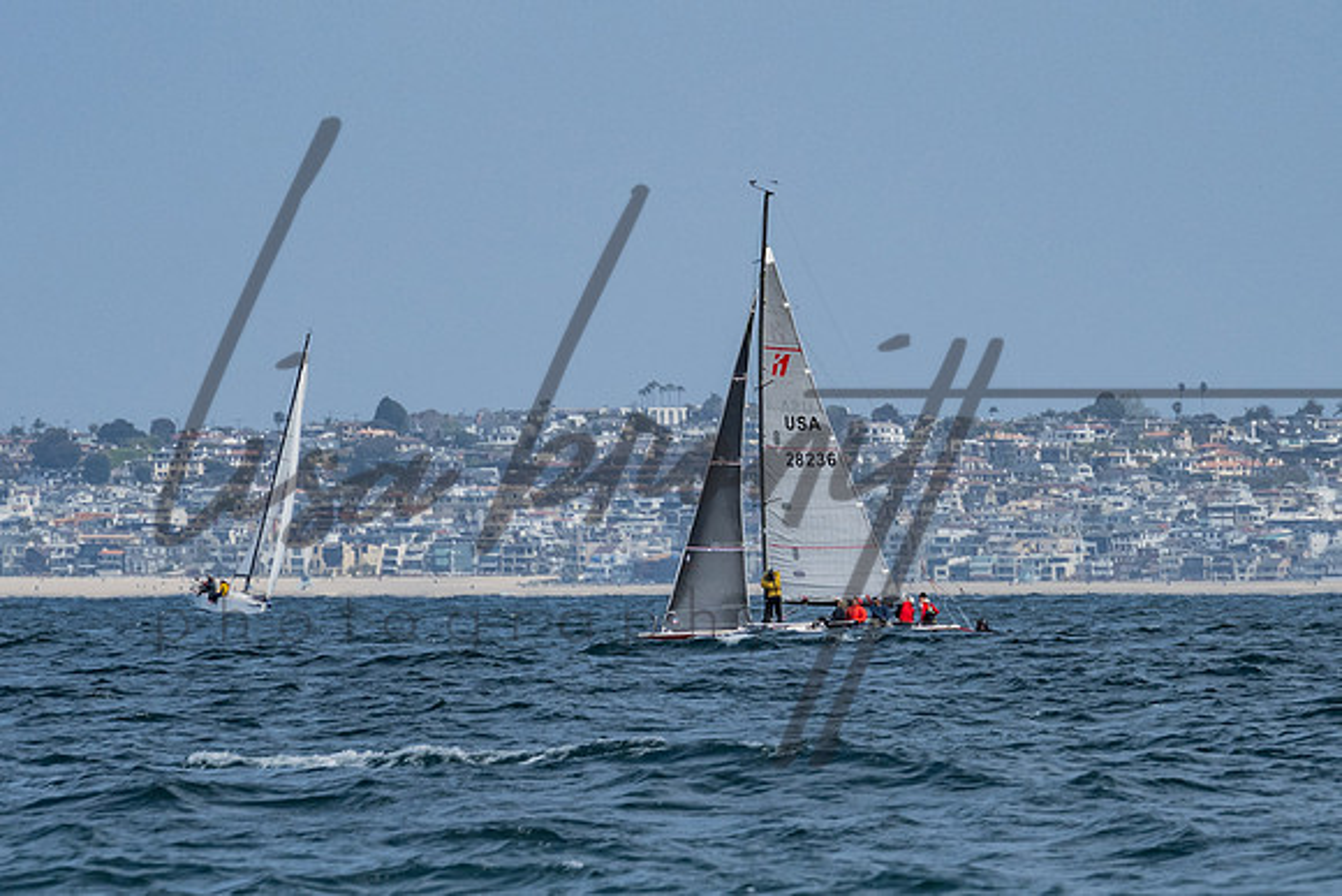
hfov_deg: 4.2
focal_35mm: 491
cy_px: 389
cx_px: 773
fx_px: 18322
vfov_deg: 2.8
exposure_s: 1/1600
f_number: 6.3
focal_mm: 185
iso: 200
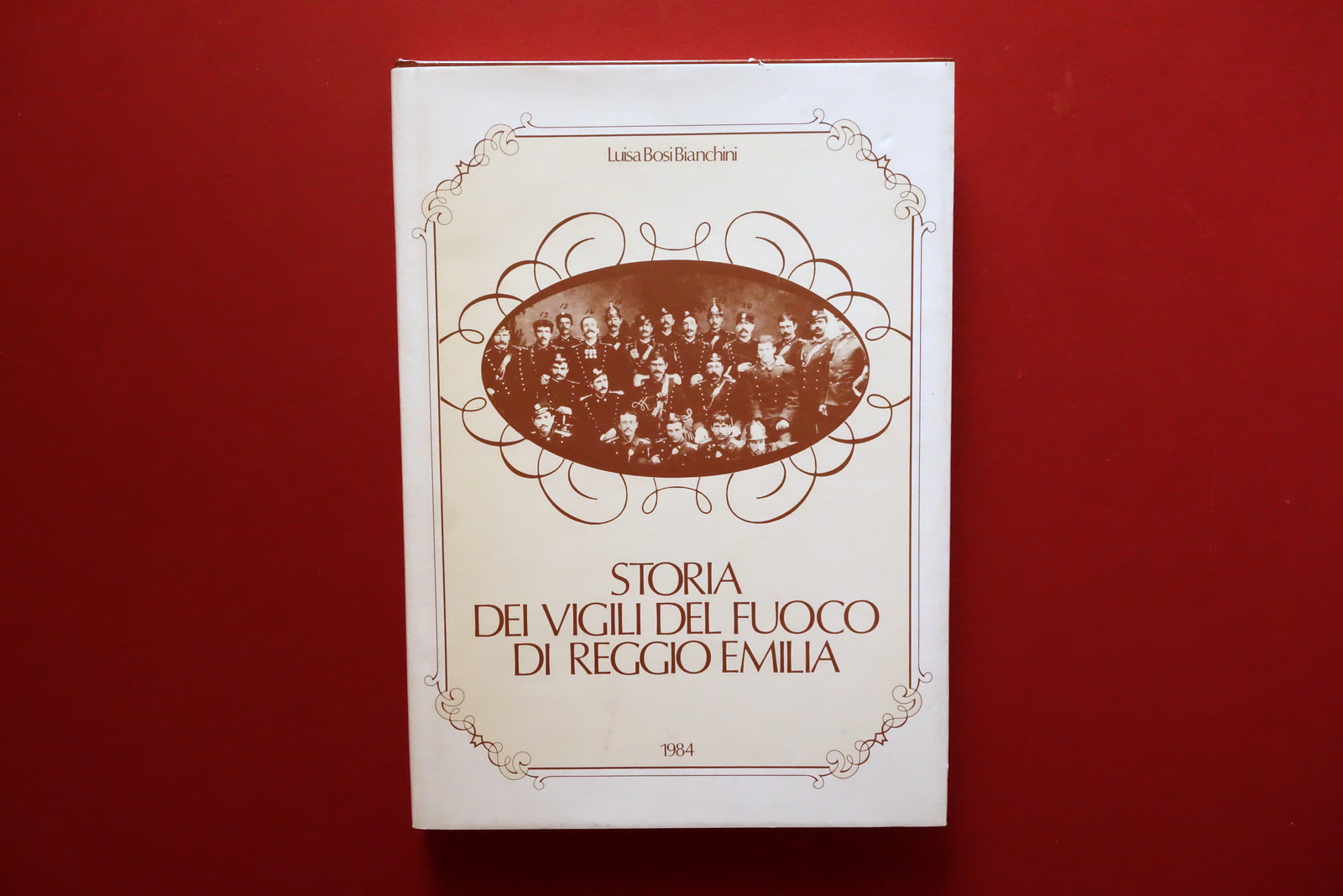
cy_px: 448
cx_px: 672
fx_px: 1045
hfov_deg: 65.5
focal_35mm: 28
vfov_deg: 46.4
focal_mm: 10.4
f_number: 5.6
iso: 1600
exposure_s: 1/160
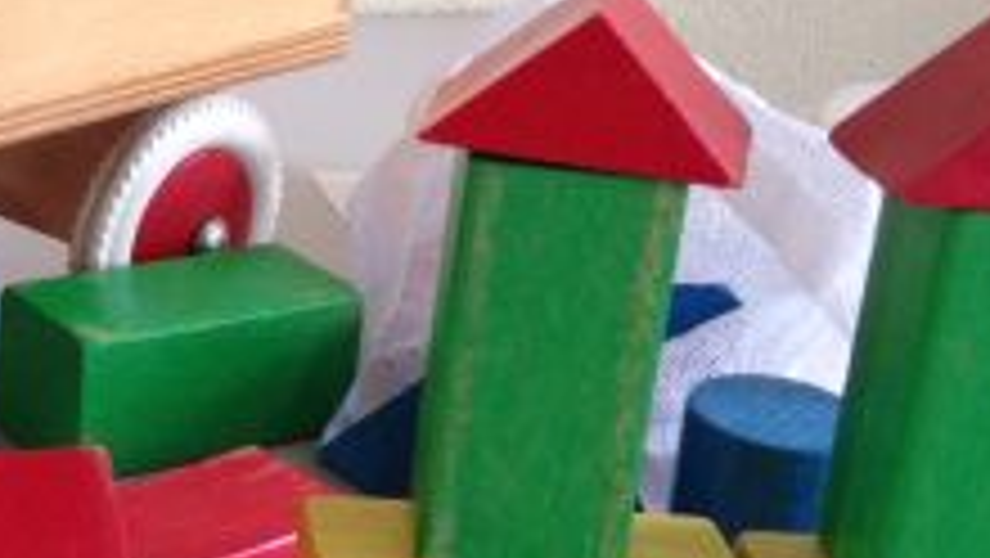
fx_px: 2574
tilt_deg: -19.9
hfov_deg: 21.1
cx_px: 22
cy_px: 202
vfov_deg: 12.4
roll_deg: -0.4
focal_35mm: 98
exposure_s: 1/20
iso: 125
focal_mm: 4.12
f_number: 2.4
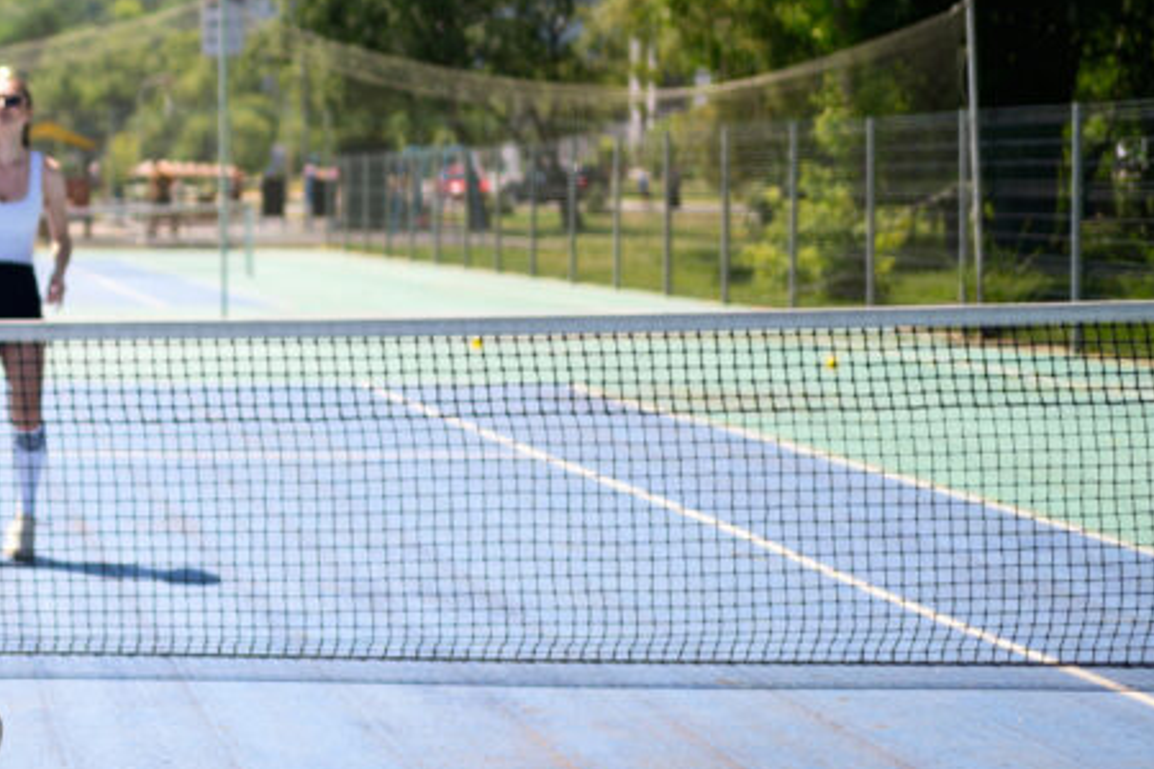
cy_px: 186
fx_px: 2917
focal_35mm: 91
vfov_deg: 15.0
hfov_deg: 21.1
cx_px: -151
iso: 100
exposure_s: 1/4000
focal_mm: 40
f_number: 2
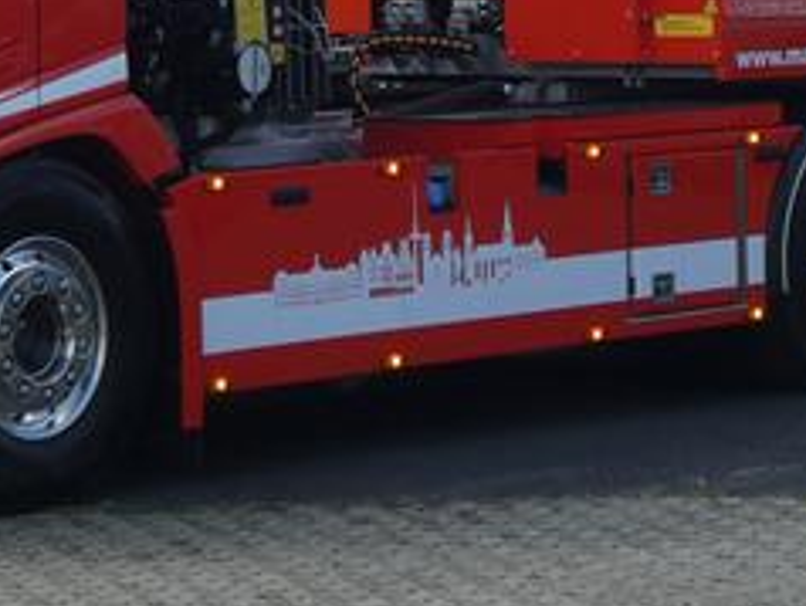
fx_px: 4778
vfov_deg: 7.2
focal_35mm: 205
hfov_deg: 9.6
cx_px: 261
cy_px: -88
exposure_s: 1/250
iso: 80
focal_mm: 10.9
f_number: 4.3
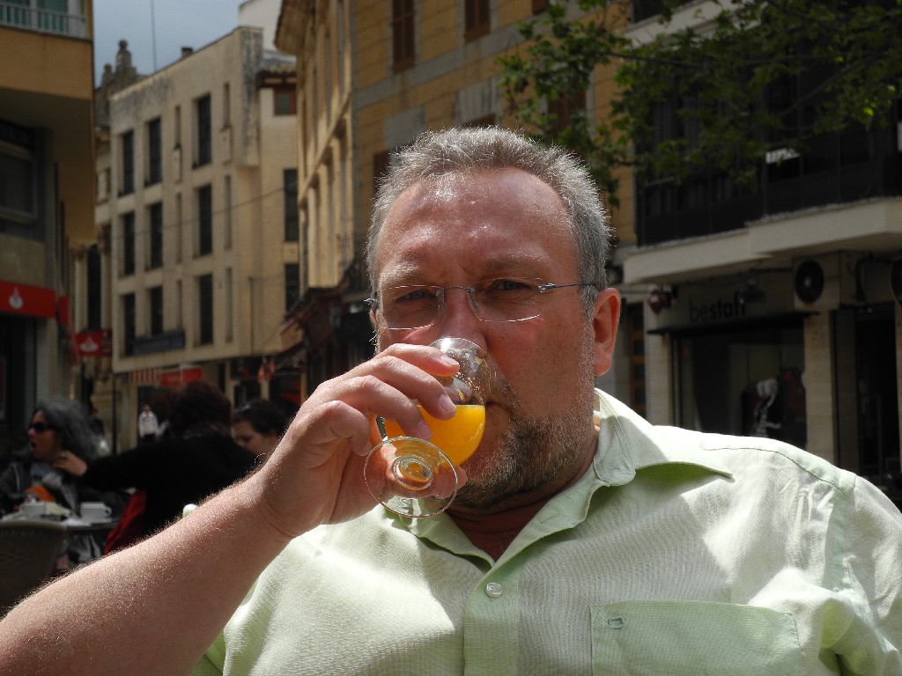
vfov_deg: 21.6
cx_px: 451
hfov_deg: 28.6
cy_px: 338
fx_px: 1772
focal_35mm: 68
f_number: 4
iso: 100
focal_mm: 14.5
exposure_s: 1/1214
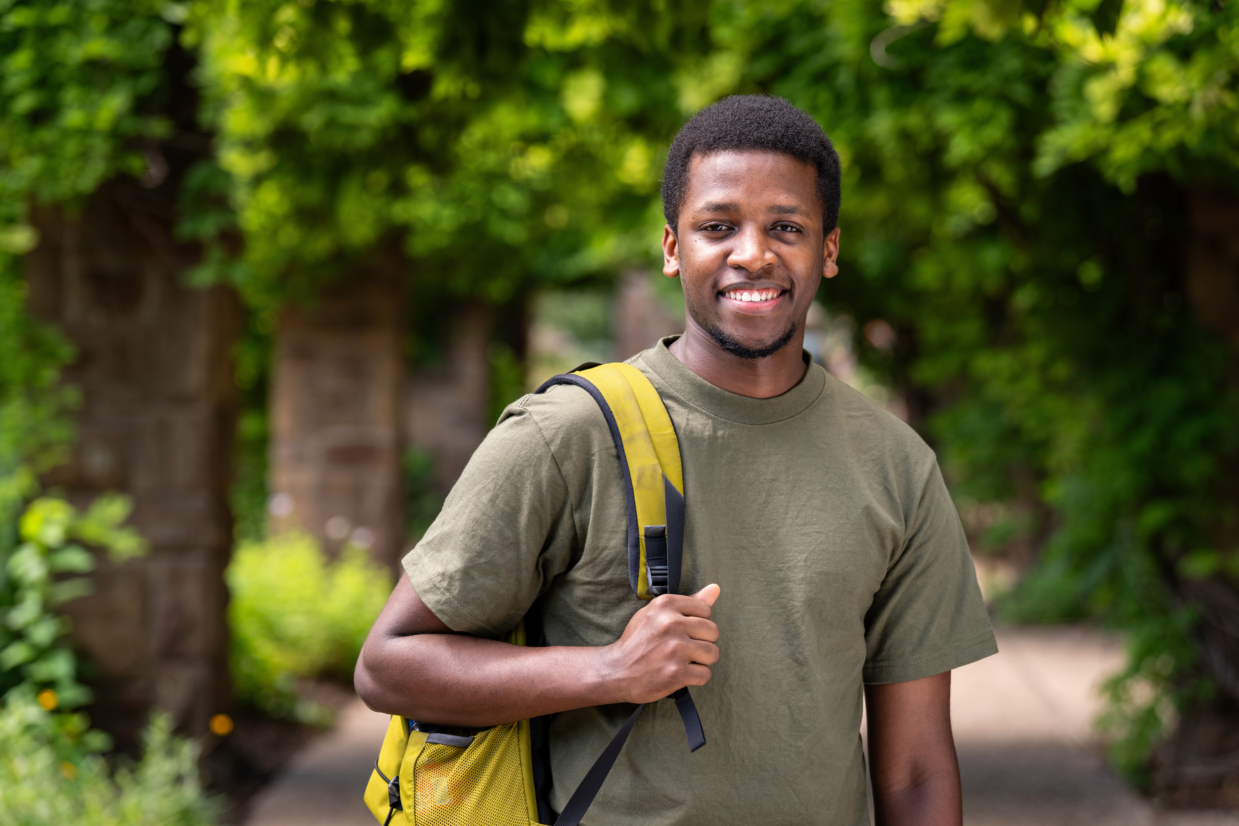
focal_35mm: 98
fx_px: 3373
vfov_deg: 14.0
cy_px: 413
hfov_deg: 20.8
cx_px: 620
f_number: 3.5
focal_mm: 98
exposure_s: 1/640
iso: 400
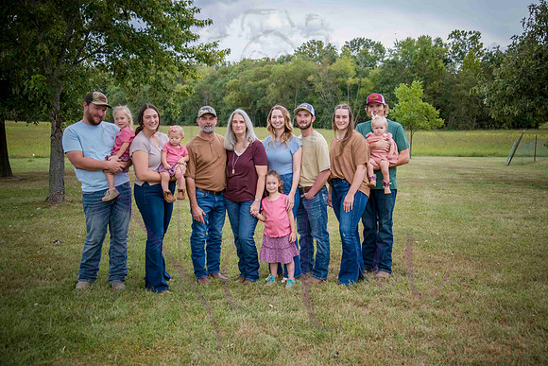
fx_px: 579
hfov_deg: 50.7
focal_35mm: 38
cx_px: 274
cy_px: 183
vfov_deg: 35.1
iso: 400
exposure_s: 1/500
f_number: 5
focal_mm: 38
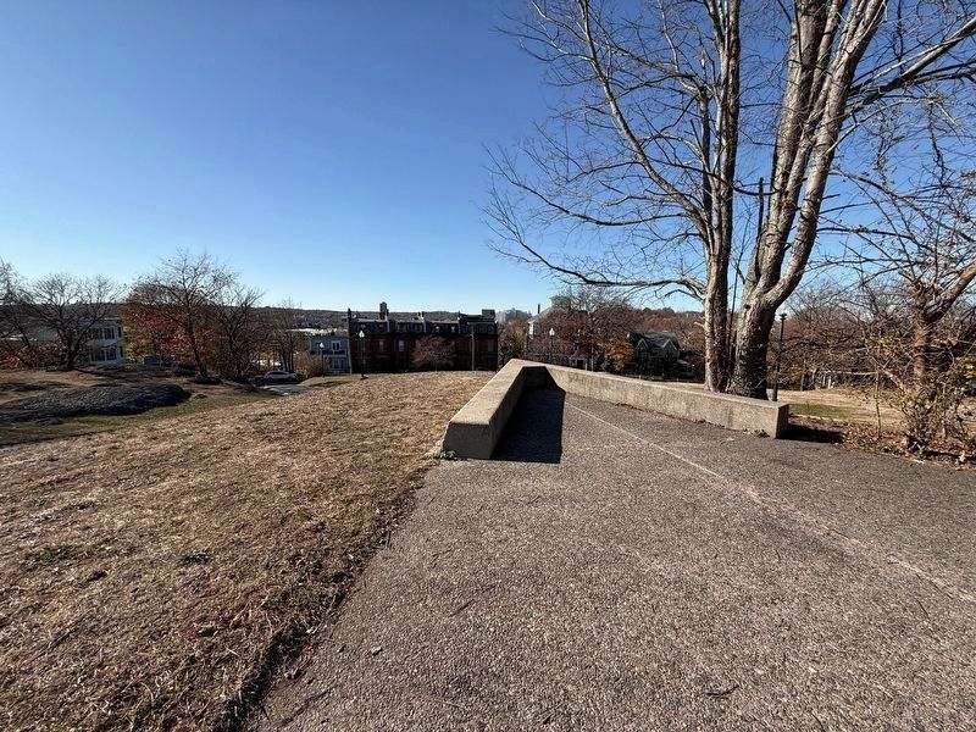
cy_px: 366
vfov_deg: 85.7
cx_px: 488
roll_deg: -1.0
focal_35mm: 14
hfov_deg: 102.1
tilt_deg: -8.0
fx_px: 395
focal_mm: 2.22
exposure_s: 1/1848
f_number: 2.2
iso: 50
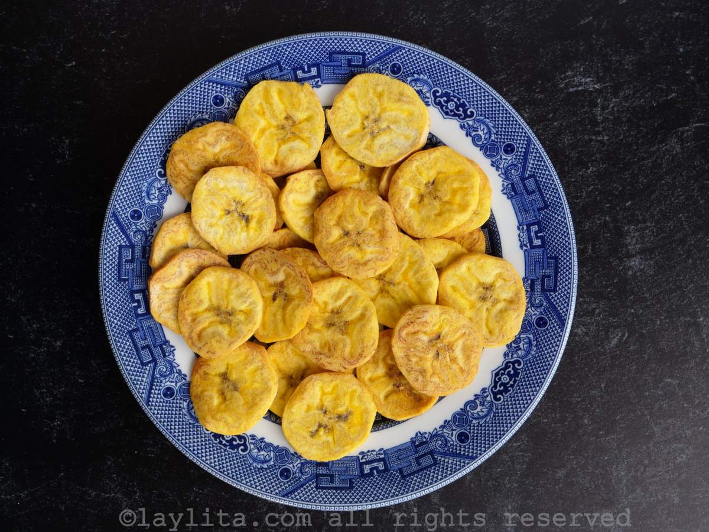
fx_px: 737
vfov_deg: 39.7
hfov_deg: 51.4
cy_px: 266
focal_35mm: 36
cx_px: 354
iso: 200
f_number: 5
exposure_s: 1/60
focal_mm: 18
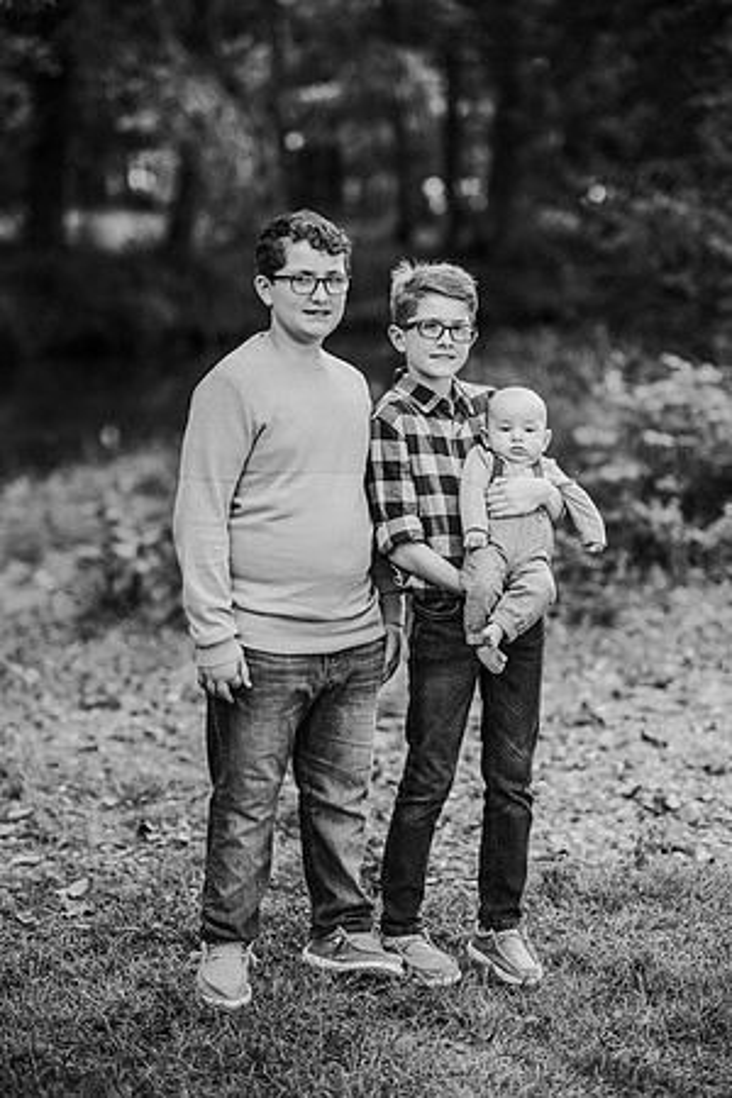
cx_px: 366
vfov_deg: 23.9
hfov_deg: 16.1
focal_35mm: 85
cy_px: 549
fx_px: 2592
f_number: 2.2
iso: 125
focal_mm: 85
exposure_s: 1/200
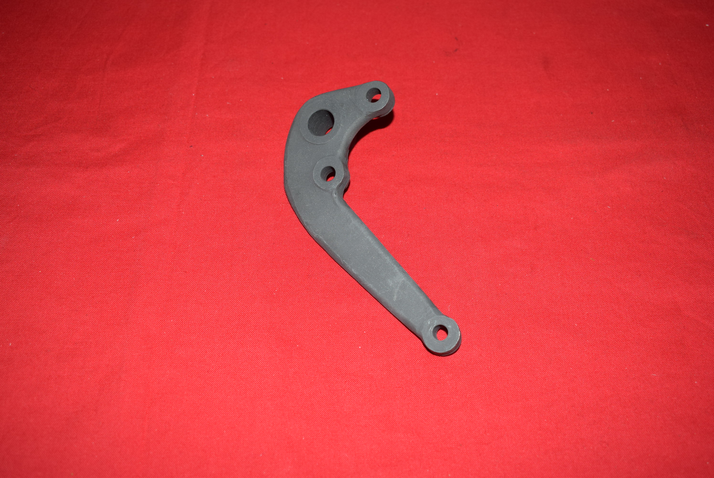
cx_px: 357
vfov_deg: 34.3
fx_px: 774
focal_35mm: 39
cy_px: 239
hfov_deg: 49.5
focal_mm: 26
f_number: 5.6
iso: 400
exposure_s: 1/200
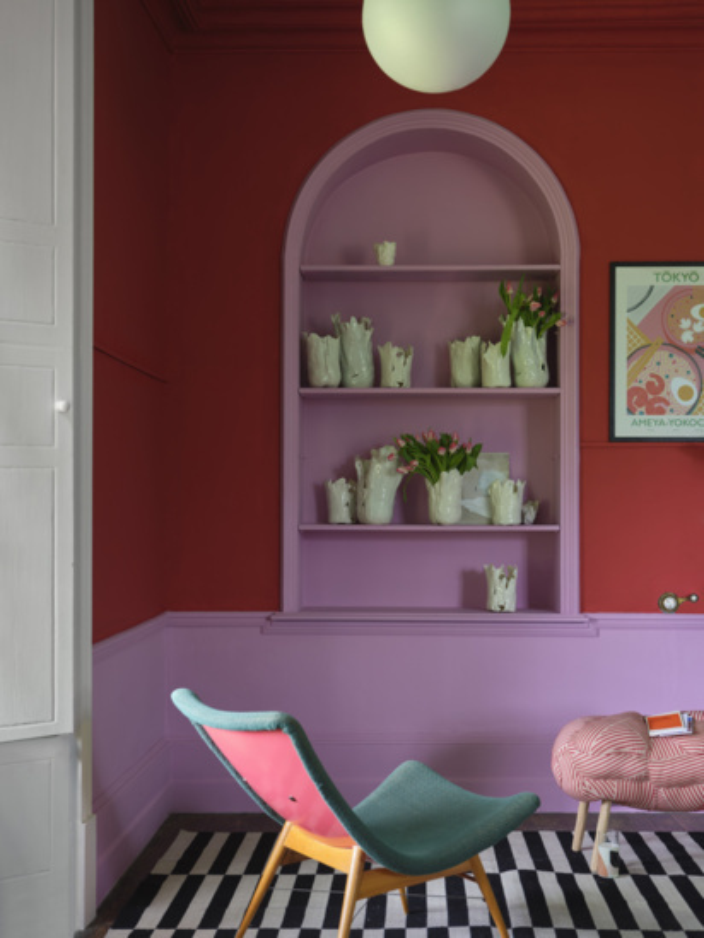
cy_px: 469
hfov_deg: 31.5
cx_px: 352
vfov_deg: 41.2
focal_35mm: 46
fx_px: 1247
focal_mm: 58.6
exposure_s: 2.6
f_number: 5.6
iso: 100
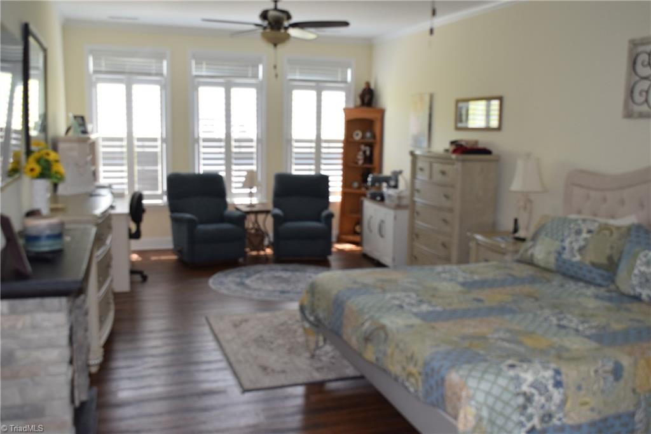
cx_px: 326
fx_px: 624
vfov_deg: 38.4
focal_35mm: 34
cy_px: 217
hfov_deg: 55.1
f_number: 5
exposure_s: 1/100
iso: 800
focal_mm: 23
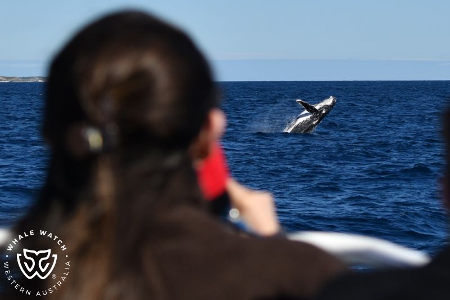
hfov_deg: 26.0
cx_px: 225
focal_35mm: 78
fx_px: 975
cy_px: 150
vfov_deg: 17.5
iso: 560
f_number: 5
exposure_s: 1/8000
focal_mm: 78
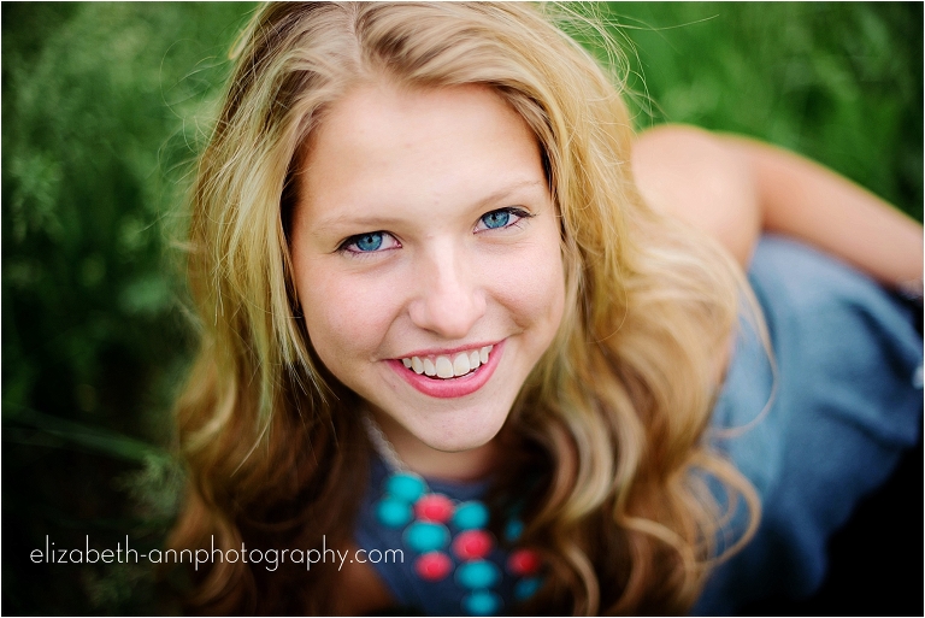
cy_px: 309
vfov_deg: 27.0
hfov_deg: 39.6
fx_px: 1285
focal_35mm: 50
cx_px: 462
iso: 200
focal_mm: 50
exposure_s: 1/2000
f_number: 1.4
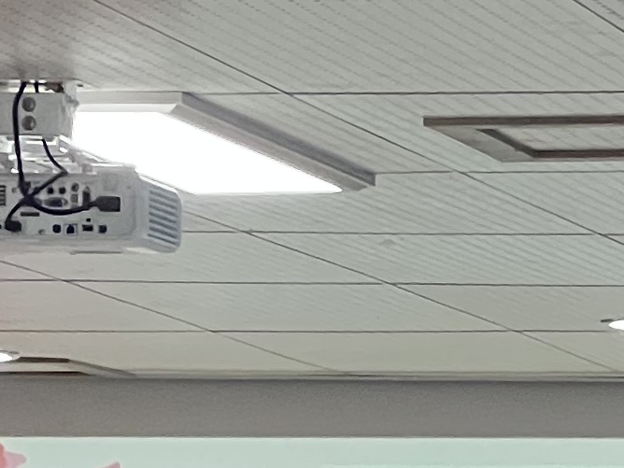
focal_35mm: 465
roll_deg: -1.4
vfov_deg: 3.2
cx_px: 717
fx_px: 8382
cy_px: 1263
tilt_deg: -2.4
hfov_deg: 4.3
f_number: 2.8
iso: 250
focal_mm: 9
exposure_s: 1/120
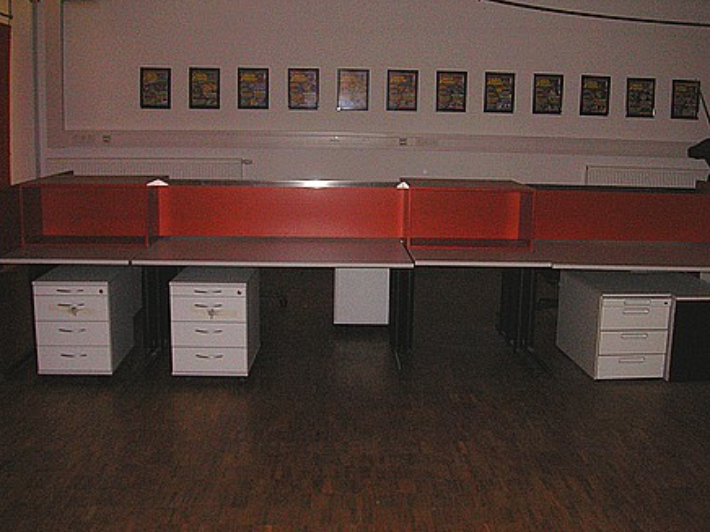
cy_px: 273
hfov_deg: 47.9
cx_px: 363
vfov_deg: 36.8
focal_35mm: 39
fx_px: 800
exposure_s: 1/45
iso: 160
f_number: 2.8
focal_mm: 6.1
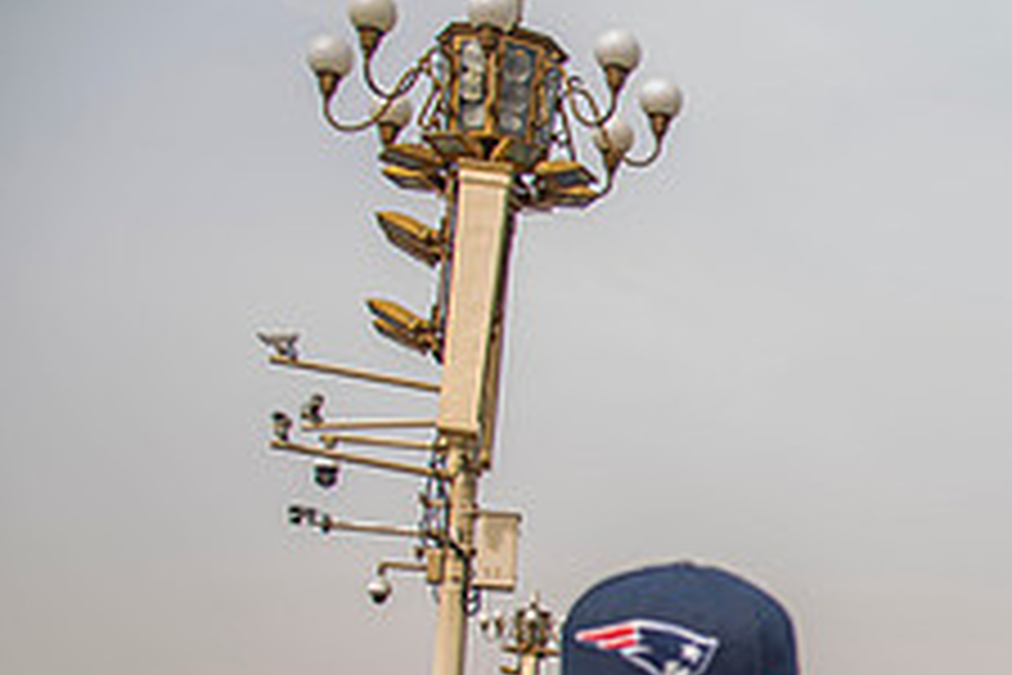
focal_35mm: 62
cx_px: 1156
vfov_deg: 21.3
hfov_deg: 28.8
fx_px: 1743
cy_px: 632
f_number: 4
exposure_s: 1/320
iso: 100
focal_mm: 24
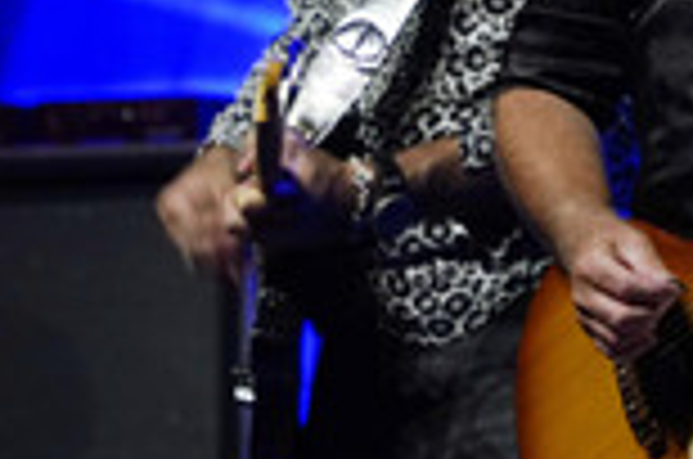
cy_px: -68
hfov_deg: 3.5
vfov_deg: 2.3
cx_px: 668
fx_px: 11276
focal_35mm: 587
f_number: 5.6
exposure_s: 1/60
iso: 1600
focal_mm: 200
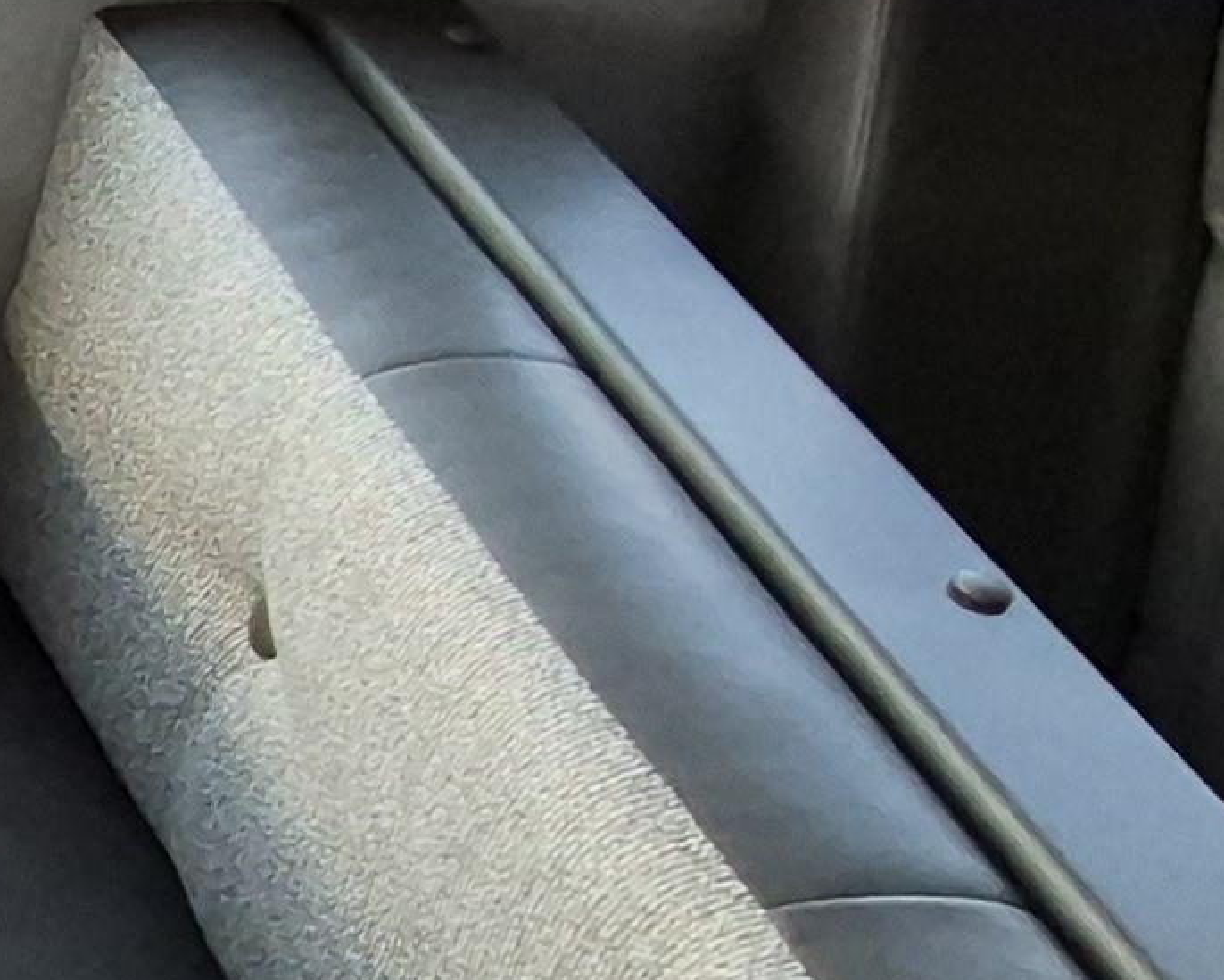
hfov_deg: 16.7
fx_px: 2681
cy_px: 596
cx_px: -1420
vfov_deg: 20.7
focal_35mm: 74
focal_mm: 1.74
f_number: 2.2
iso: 200
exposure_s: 1/60
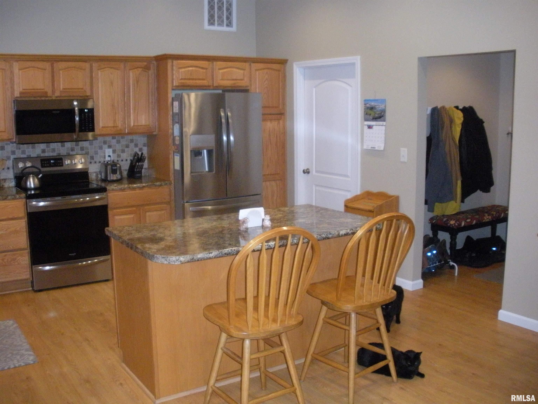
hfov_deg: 51.4
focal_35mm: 36
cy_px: 202
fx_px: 560
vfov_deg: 39.7
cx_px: 269
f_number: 3.5
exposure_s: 1/60
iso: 679
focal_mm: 6.3
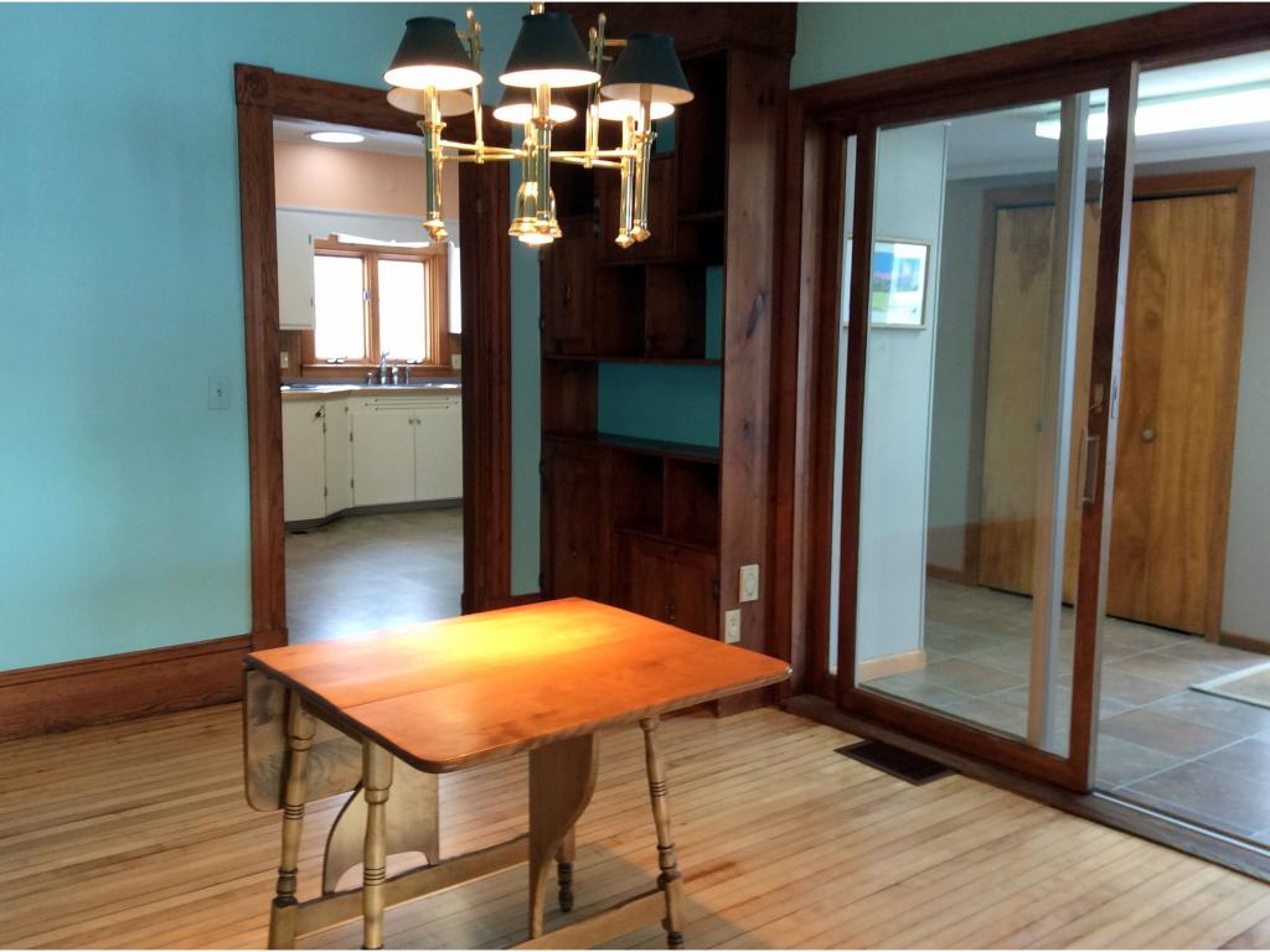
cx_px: 635
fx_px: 1174
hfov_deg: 56.8
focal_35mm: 32
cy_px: 476
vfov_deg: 44.2
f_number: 2.4
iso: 64
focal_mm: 3.3
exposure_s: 1/24
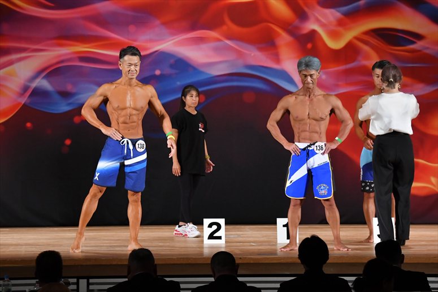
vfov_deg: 8.2
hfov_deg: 12.2
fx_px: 2043
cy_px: 146
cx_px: 219
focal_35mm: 168
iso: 3200
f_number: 5.6
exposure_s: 1/400
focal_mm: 112
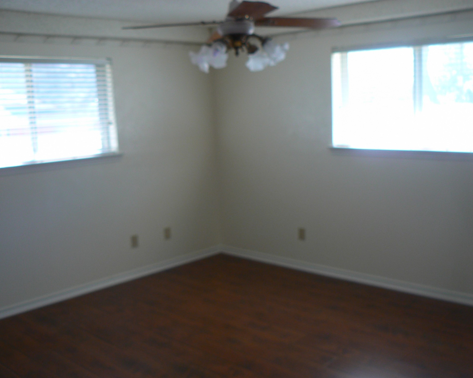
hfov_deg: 47.9
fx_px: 532
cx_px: 251
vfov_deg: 39.2
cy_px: 188
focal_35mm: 38
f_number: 2.8
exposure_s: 1/30
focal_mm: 6
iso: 80
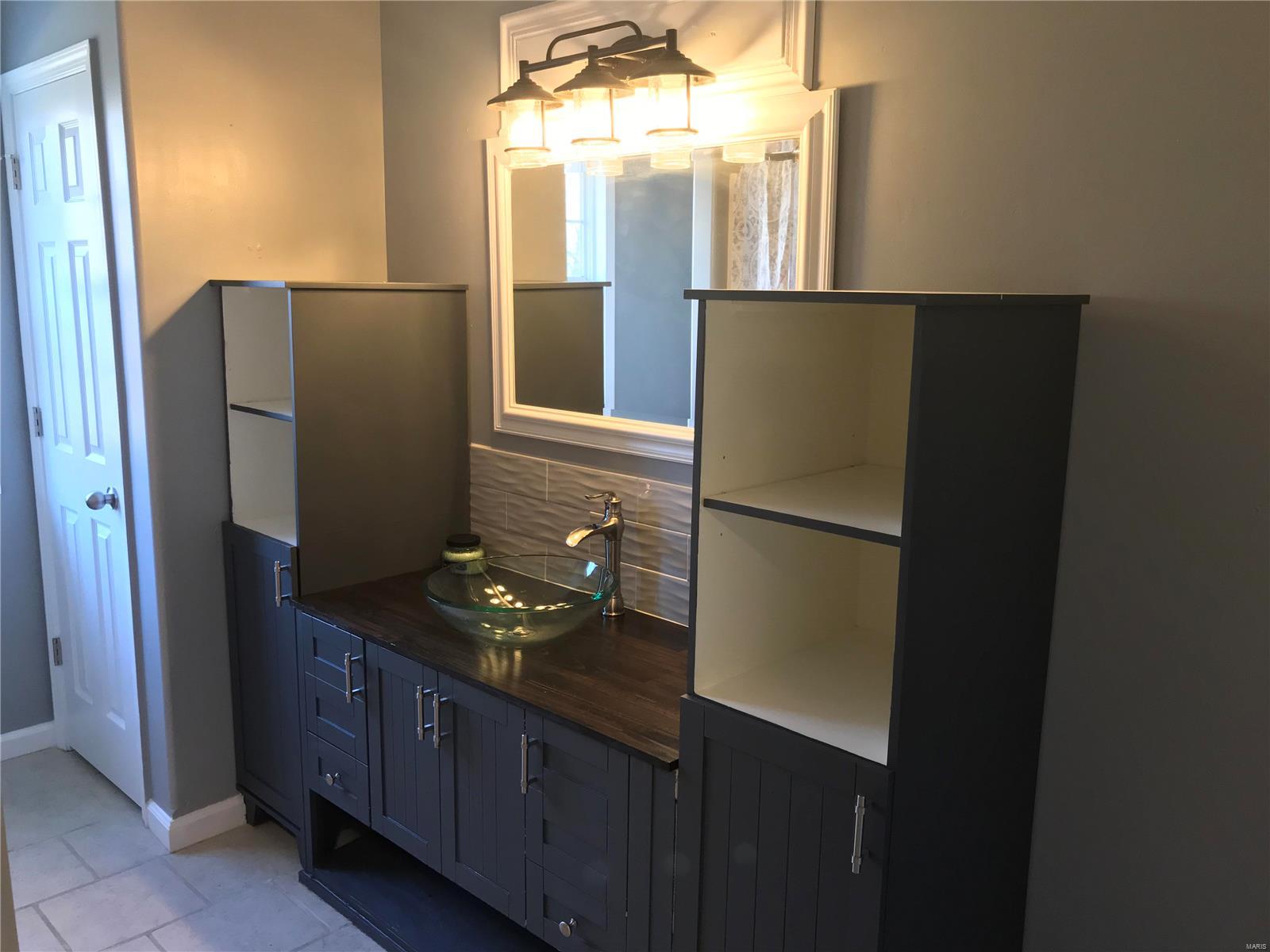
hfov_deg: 63.4
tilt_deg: -11.2
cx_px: 635
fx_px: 1027
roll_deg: +0.2
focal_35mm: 28
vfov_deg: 49.7
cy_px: 476
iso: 80
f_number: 1.8
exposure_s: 1/30
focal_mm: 3.99
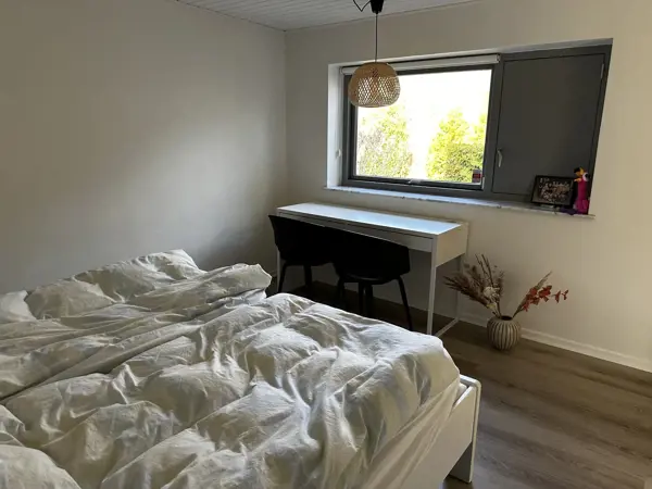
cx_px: 326
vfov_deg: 56.8
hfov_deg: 71.6
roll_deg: -0.4
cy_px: 244
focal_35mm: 24
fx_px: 452
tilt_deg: -12.3
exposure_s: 1/121
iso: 160
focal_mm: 6.86
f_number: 1.78
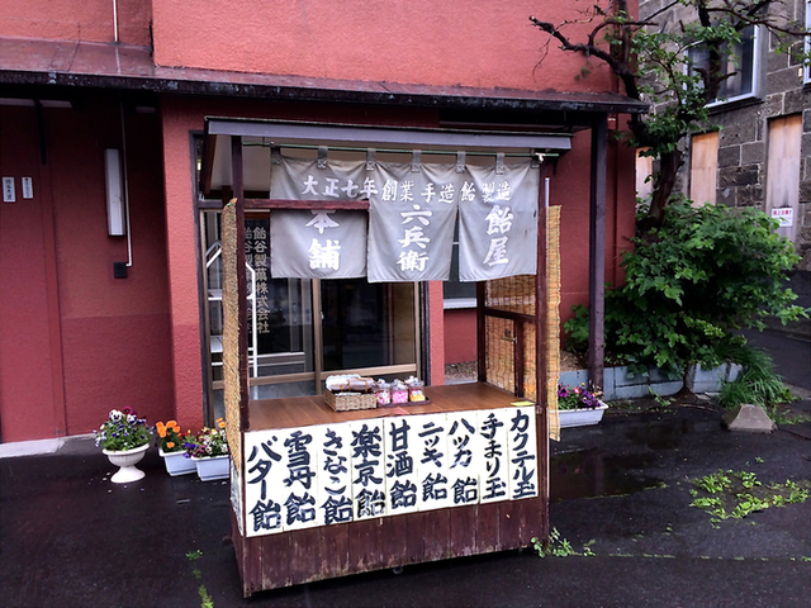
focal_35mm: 30
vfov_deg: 46.8
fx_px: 703
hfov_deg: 60.0
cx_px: 406
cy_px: 304
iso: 32
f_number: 2.2
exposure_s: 1/446
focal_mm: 4.12
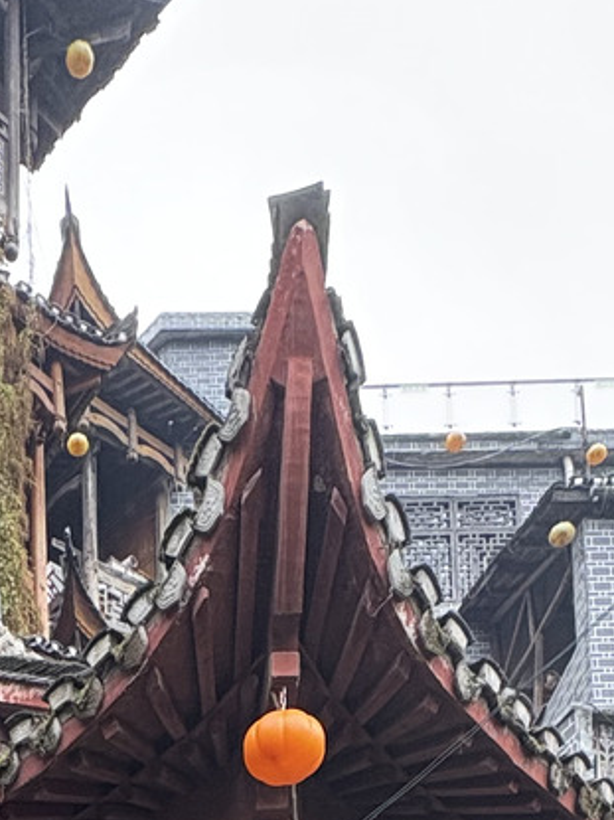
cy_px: 1435
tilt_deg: +4.9
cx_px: 87
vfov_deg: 22.6
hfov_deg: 26.3
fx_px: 1278
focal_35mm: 54
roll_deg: +0.6
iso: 250
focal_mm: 2.22
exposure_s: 1/68
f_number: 2.2
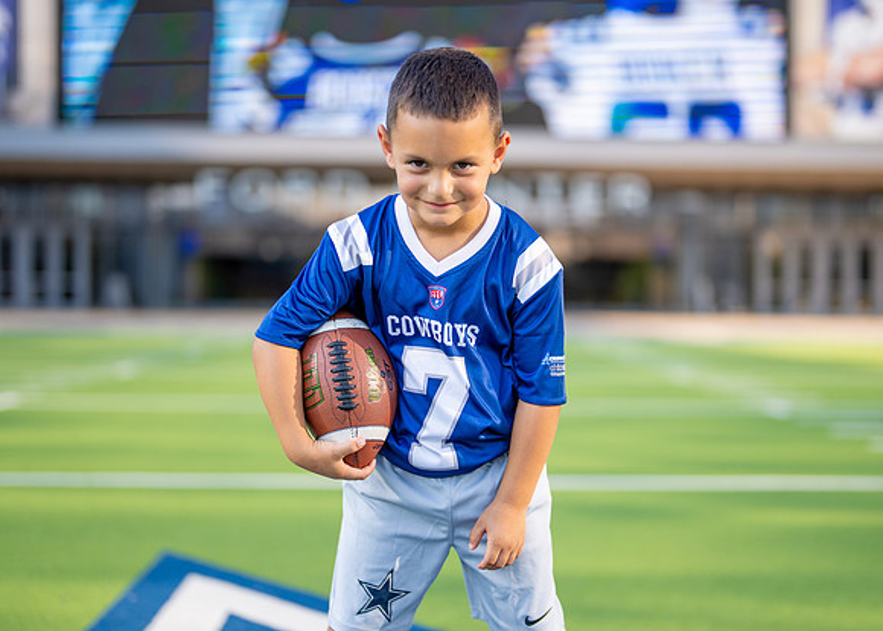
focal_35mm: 64
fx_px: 1600
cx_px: 485
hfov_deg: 30.8
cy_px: 332
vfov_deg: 22.3
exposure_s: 1/4000
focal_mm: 50
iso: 125
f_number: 1.2
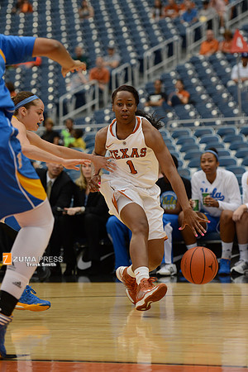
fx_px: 1137
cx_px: 124
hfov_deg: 12.5
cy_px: 186
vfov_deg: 18.6
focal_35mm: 110
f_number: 2.8
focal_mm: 110
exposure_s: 1/1250
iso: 1000
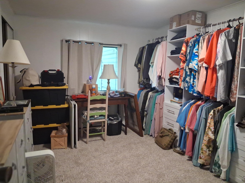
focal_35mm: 27
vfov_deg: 51.4
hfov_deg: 65.3
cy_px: 92
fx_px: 191
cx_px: 122
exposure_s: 1/60
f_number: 1.8
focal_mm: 4
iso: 640
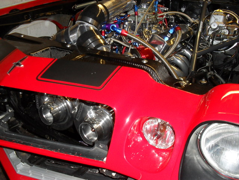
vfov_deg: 40.7
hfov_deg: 52.6
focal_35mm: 35
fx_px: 242
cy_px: 90
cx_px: 120
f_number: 3.2
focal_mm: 6.3
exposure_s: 1/45
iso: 200
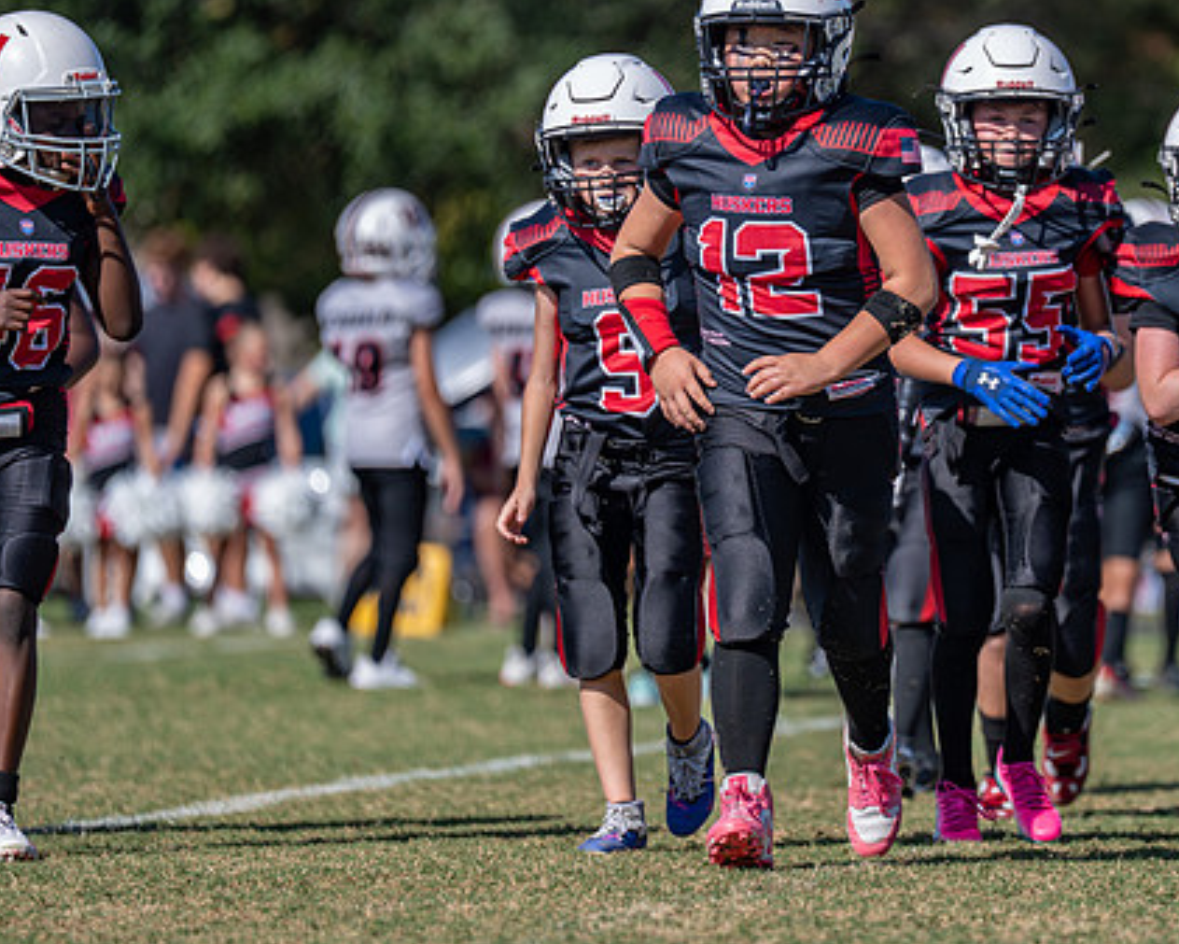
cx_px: 898
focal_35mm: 346
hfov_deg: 5.6
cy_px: 302
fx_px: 12076
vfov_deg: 4.5
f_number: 2.8
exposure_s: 1/3200
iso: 160
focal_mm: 200
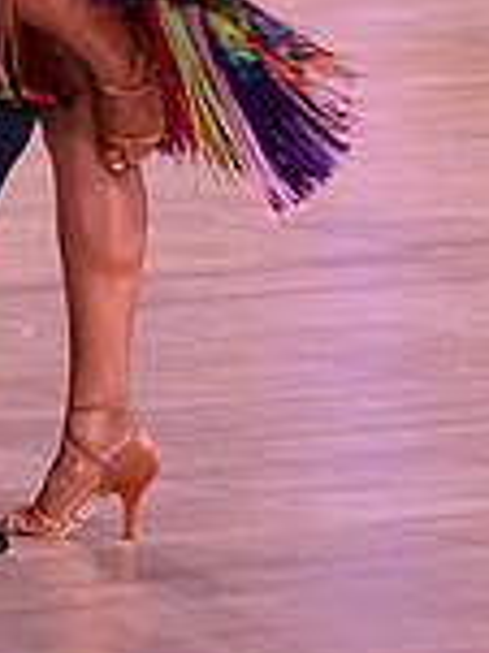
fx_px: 13920
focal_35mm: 738
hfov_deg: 2.0
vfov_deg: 2.7
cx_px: 232
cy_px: -381
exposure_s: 1/250
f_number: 5
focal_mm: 200
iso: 2000
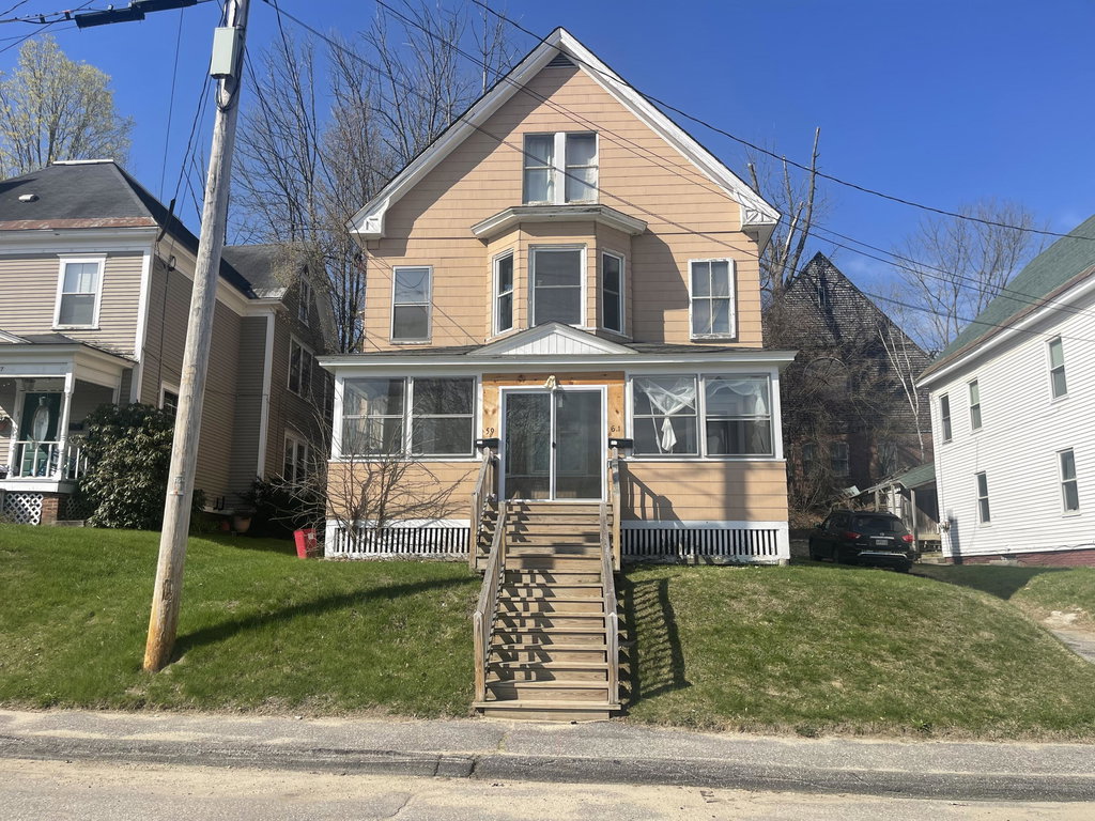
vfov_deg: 54.9
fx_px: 791
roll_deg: +0.0
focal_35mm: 25
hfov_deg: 69.4
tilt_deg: +10.2
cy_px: 410
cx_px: 548
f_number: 1.6
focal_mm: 5.1
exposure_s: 1/3788
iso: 32
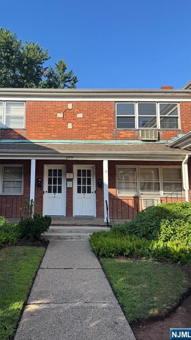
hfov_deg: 42.4
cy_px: 165
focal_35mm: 27
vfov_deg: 69.9
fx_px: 243
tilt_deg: +7.9
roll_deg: +0.5
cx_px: 66
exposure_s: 1/1767
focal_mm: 6.76
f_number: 1.78
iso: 80
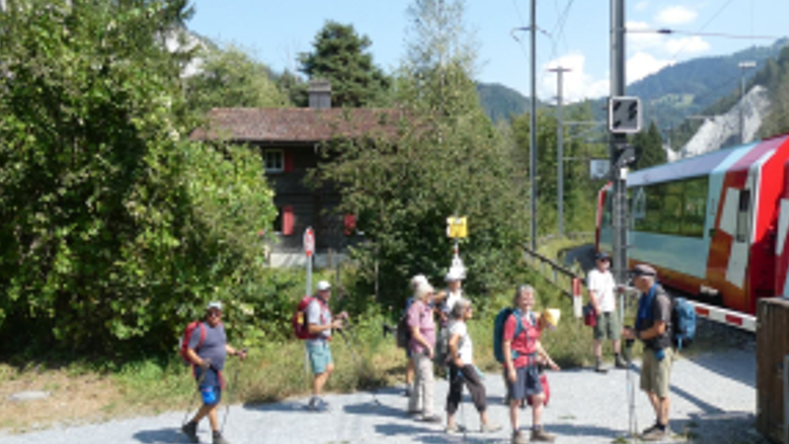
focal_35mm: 39
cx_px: 399
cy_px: 221
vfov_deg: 30.4
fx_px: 816
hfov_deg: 51.6
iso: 80
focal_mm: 4.3
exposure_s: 1/500
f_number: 3.3
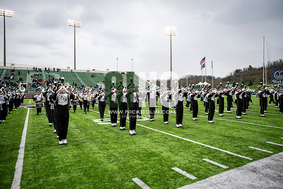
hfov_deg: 73.7
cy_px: 94
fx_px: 189
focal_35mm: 24
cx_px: 142
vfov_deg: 53.2
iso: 100
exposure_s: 1/500
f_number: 2.8
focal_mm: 24
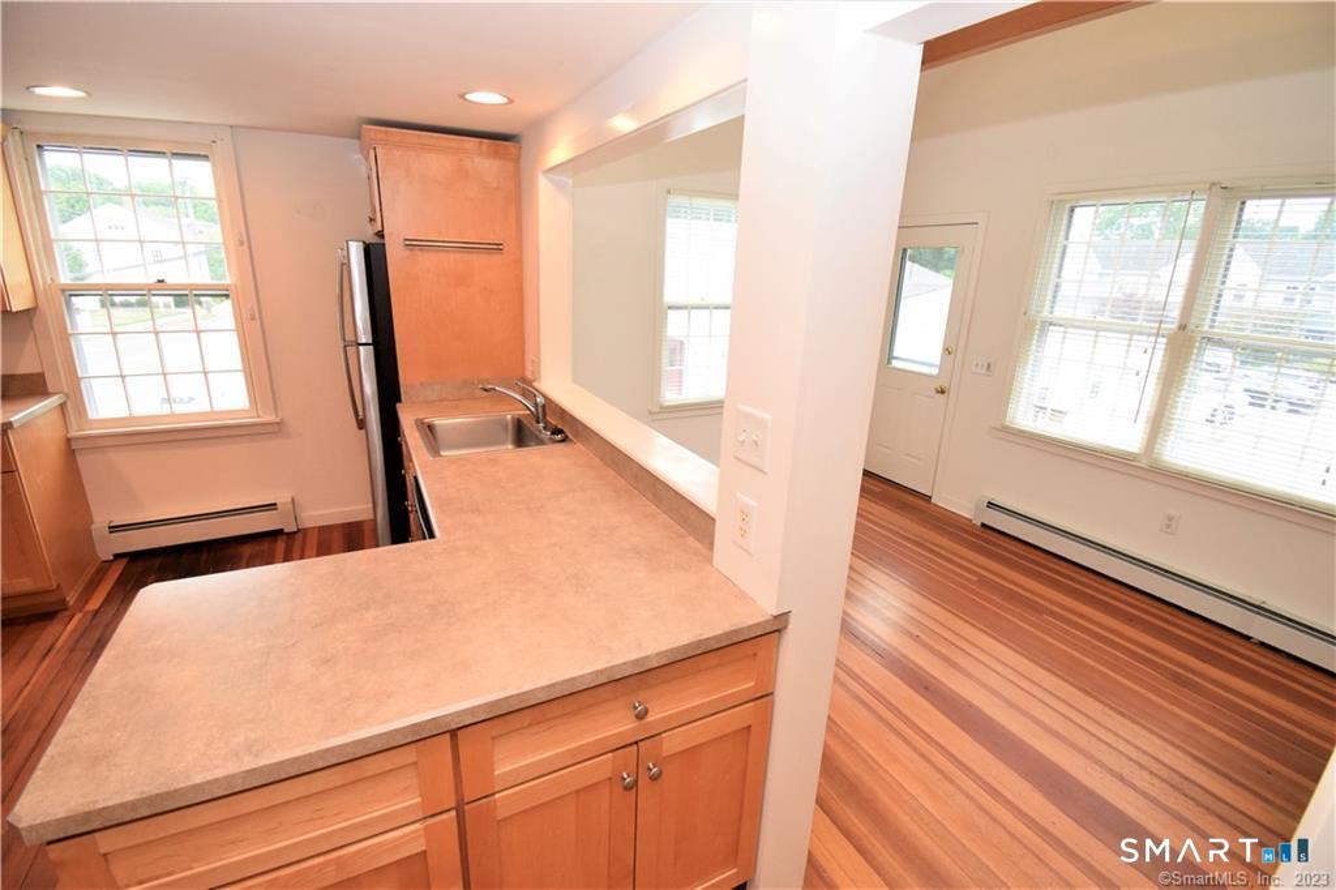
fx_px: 556
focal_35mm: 15
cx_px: 668
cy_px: 445
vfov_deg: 77.3
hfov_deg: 100.4
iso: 1600
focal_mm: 10
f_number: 6.3
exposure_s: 1/100
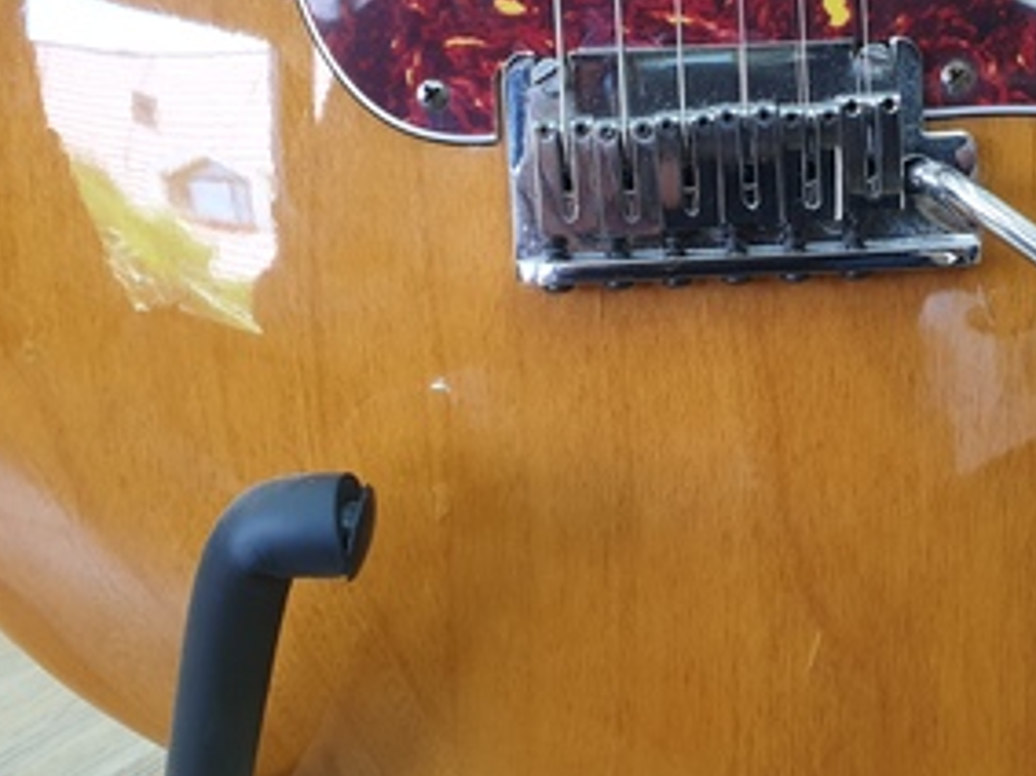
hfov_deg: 40.4
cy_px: 295
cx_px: 743
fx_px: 1376
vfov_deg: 31.4
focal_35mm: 46
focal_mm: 4.3
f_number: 2.4
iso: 160
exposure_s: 1/50
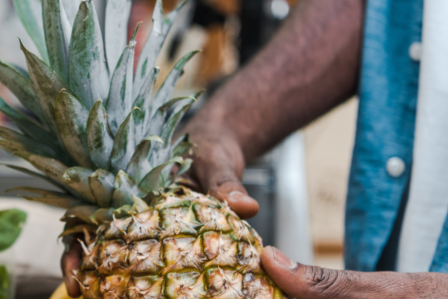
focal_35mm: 88
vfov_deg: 15.4
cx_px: -20
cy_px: 262
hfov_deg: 22.1
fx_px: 1095
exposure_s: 1/125
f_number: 2.8
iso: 250
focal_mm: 38
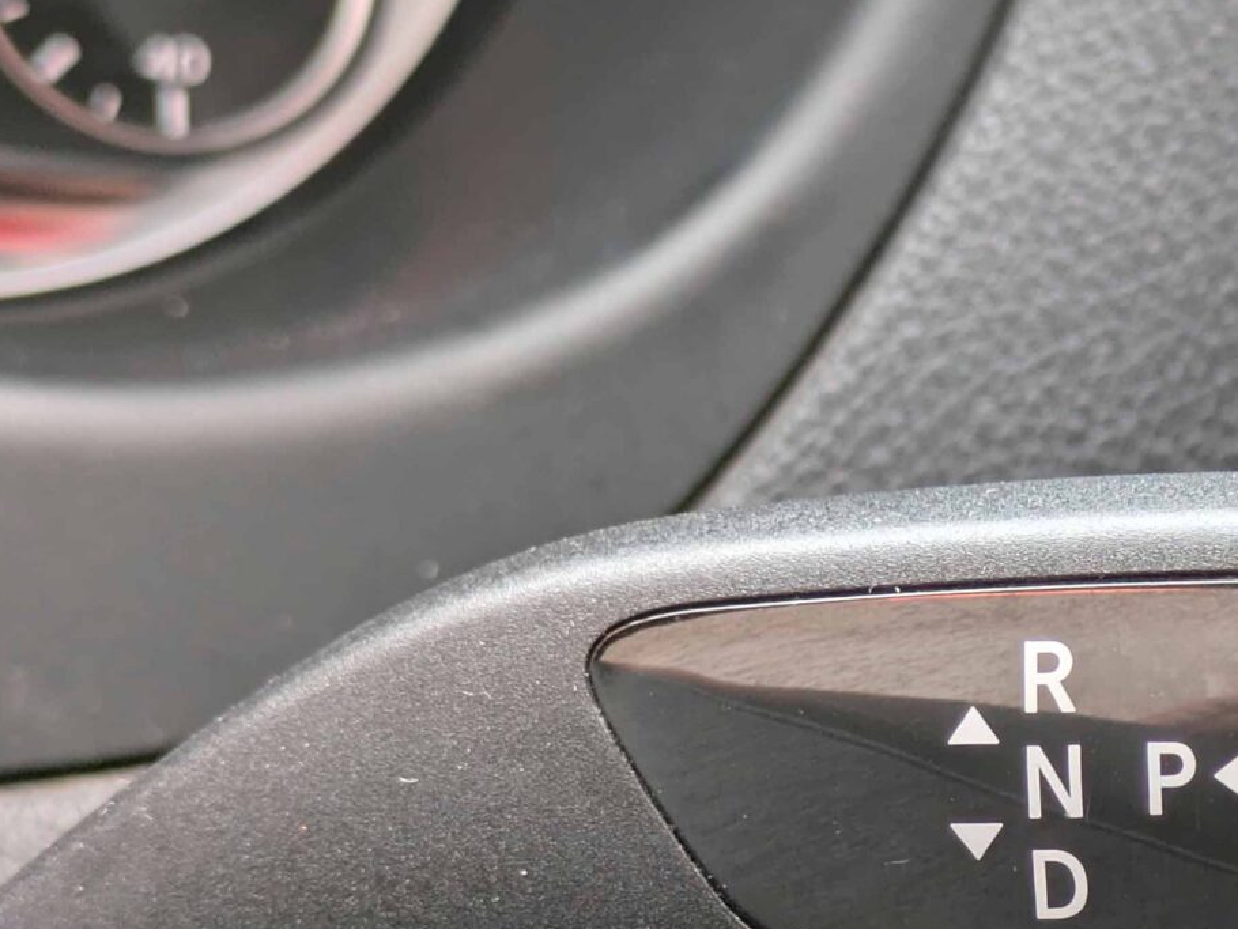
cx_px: 1105
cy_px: 749
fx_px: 1932
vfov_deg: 26.5
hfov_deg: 33.7
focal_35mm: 54
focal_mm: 6.86
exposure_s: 1/3200
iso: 80
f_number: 1.8
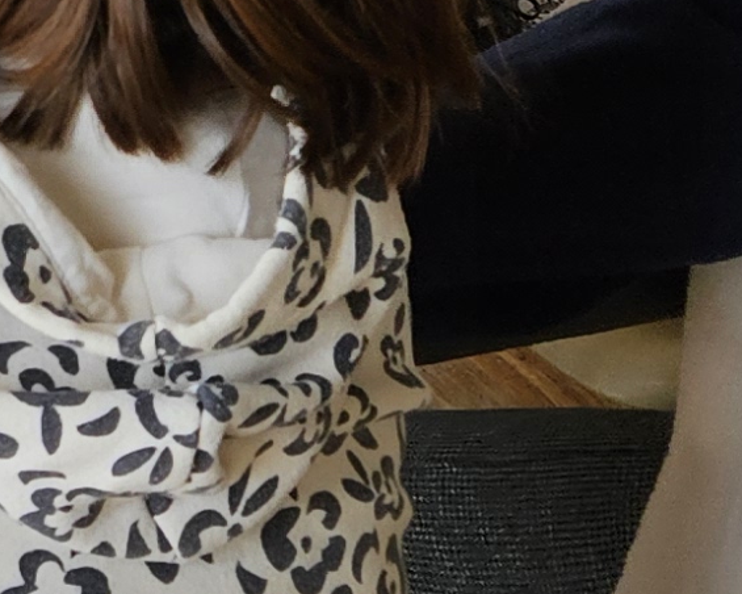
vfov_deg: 9.2
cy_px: -548
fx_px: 3492
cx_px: -511
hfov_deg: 11.4
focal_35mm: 159
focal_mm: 5.4
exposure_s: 1/180
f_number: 1.8
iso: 80
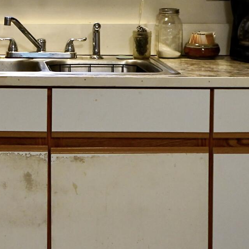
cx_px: -38
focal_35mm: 123
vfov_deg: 14.0
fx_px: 1001
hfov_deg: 13.8
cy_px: 20
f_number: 4
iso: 2000
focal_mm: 31
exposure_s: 1/160
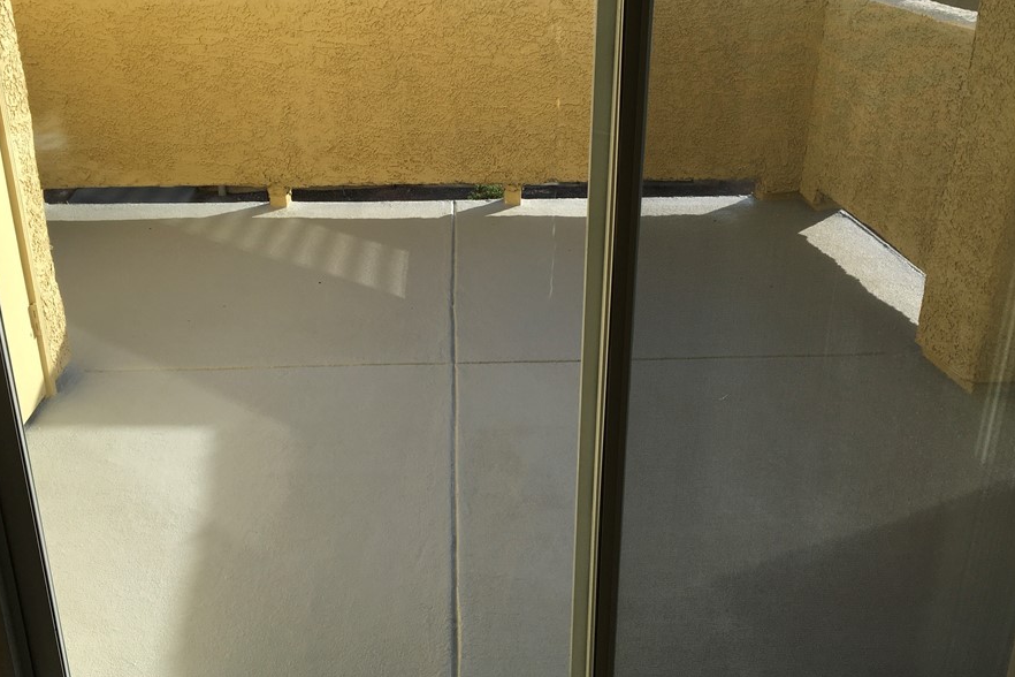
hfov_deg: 54.4
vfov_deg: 37.7
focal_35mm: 35
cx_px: 491
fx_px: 987
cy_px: 274
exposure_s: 1/777
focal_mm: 4.15
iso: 25
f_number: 2.2
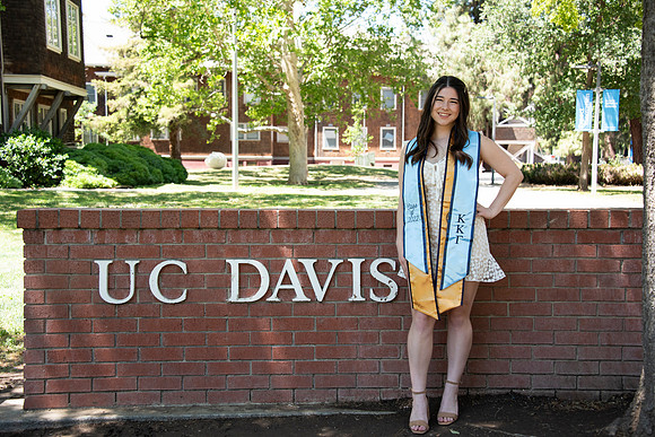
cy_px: 218
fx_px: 910
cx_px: 328
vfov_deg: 27.0
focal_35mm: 50
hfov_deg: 39.6
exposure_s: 1/320
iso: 640
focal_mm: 50
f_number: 5.6
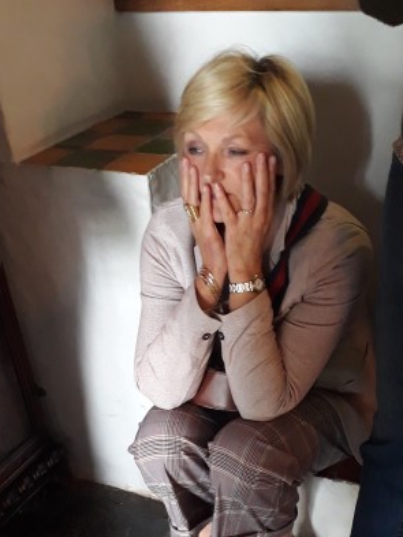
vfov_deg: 41.9
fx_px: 683
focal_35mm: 44
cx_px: 221
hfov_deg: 32.9
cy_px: 391
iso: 320
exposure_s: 1/17
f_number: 1.9
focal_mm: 3.6
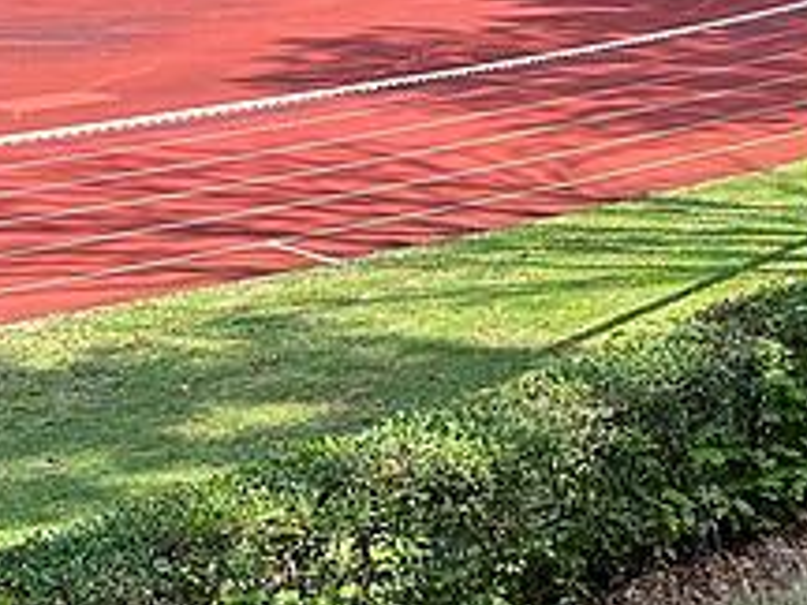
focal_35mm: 89
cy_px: -34
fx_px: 2075
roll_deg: -1.2
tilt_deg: -5.7
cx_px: 1386
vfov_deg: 16.2
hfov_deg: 18.2
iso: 80
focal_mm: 6.86
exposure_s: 1/567
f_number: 1.78
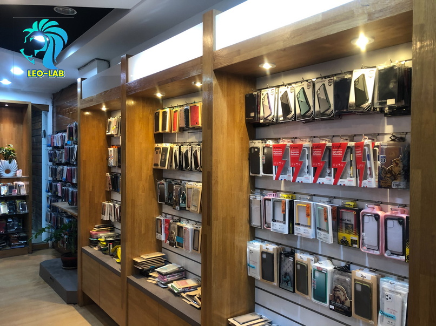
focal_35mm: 28
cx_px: 218
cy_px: 163
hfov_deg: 63.5
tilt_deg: -2.6
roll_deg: +0.2
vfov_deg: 49.7
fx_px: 353
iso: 40
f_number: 1.8
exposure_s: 1/20
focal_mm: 3.99
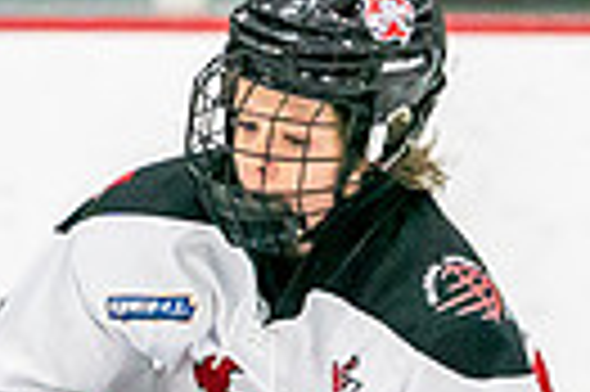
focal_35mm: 1533
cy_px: 861
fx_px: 25093
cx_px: 349
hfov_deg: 1.3
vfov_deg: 0.9
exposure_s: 1/1250
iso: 3200
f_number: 2.8
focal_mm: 200
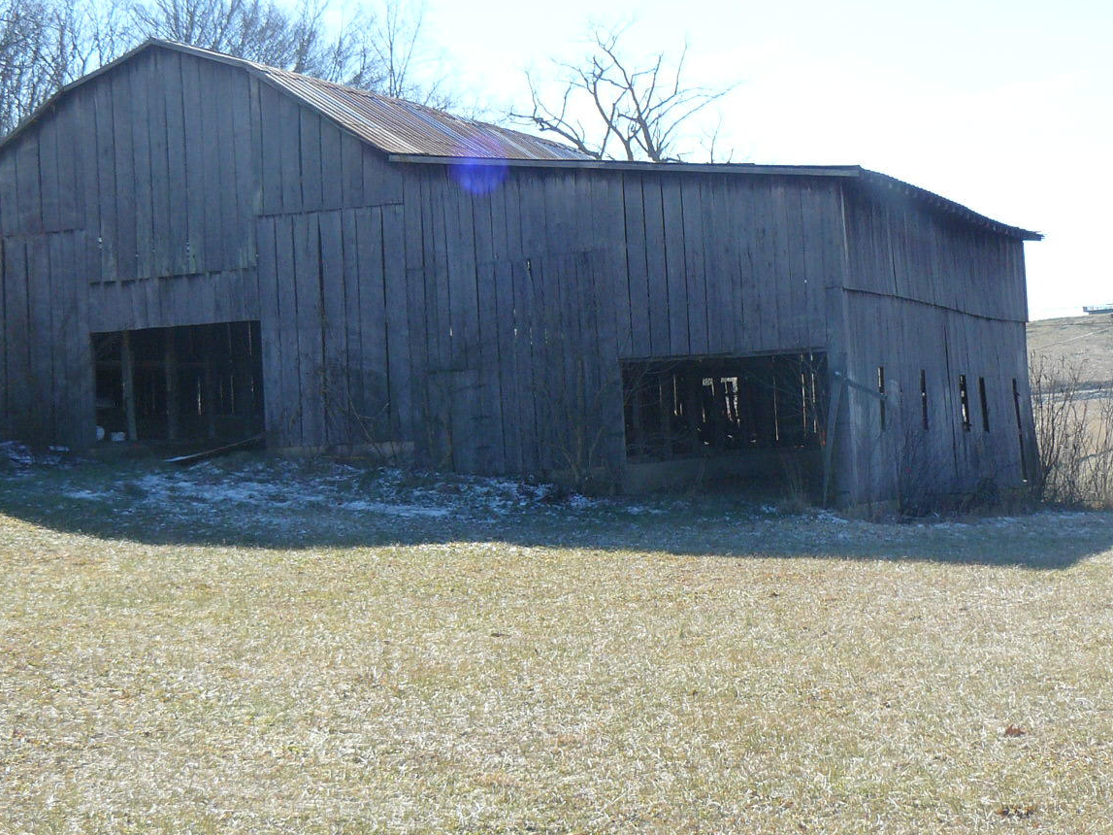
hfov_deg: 25.3
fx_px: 2476
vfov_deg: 19.1
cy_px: 392
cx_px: 531
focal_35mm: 77
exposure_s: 1/500
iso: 100
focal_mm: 7.6
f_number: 3.6
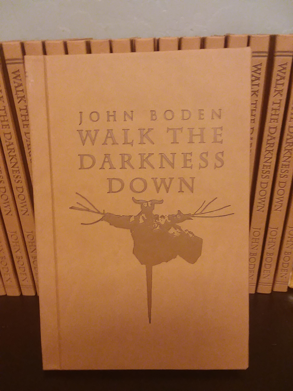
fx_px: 327
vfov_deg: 61.7
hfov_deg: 48.2
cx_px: 146
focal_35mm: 29
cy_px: 196
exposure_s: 1/24
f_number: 1.9
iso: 160
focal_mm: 2.47
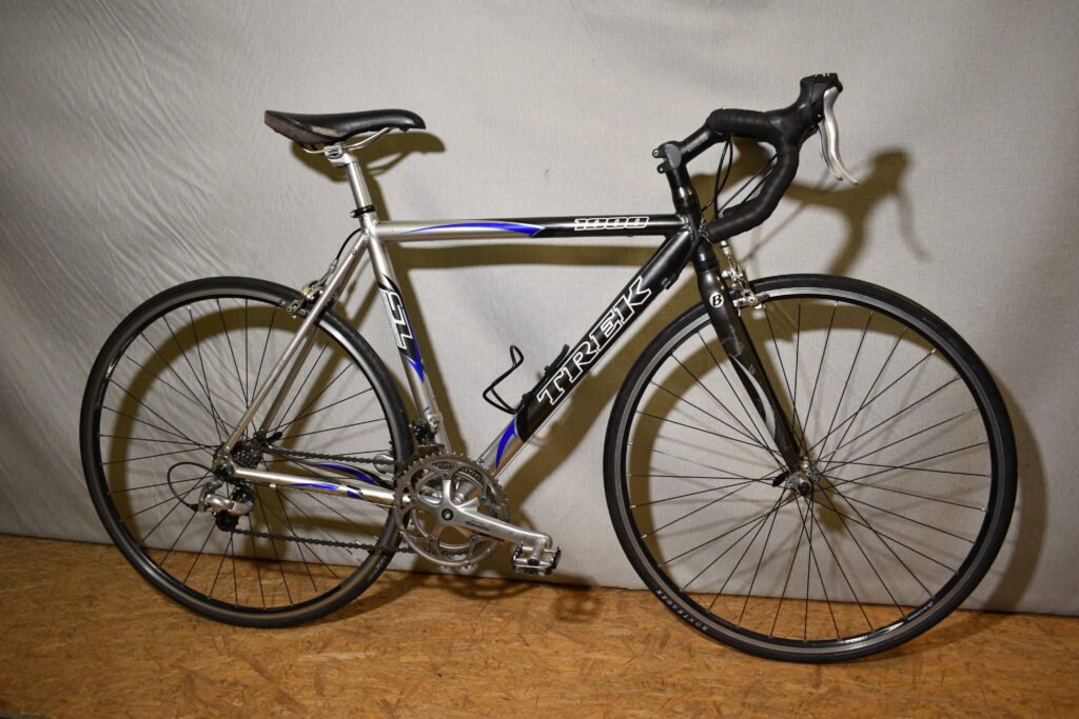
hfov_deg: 59.5
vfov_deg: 41.7
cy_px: 360
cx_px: 540
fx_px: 944
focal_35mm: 32
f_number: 4
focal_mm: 21
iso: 500
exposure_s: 1/60
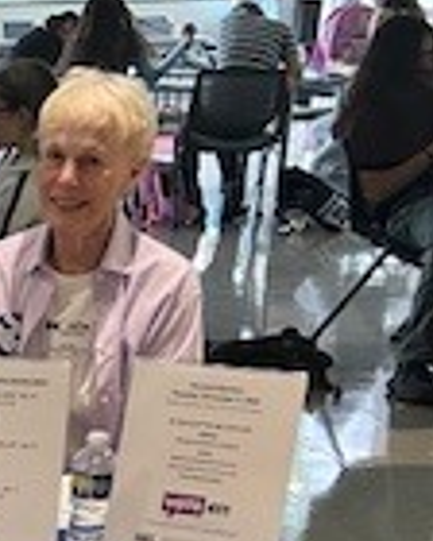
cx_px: -487
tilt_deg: -20.3
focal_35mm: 116
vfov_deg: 15.9
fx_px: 1858
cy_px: 649
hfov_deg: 11.7
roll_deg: +0.7
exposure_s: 1/100
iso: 100
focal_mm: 5.7
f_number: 1.5
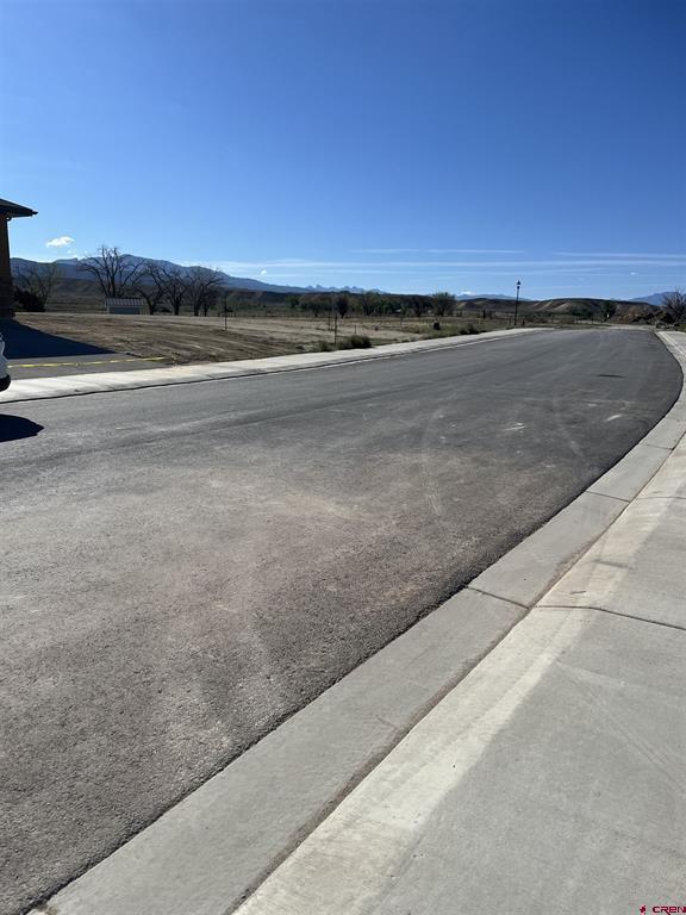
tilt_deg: -13.9
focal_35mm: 26
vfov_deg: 67.3
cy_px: 458
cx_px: 343
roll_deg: -2.9
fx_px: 687
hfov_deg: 53.1
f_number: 1.6
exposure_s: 1/7353
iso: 50
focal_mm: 5.1
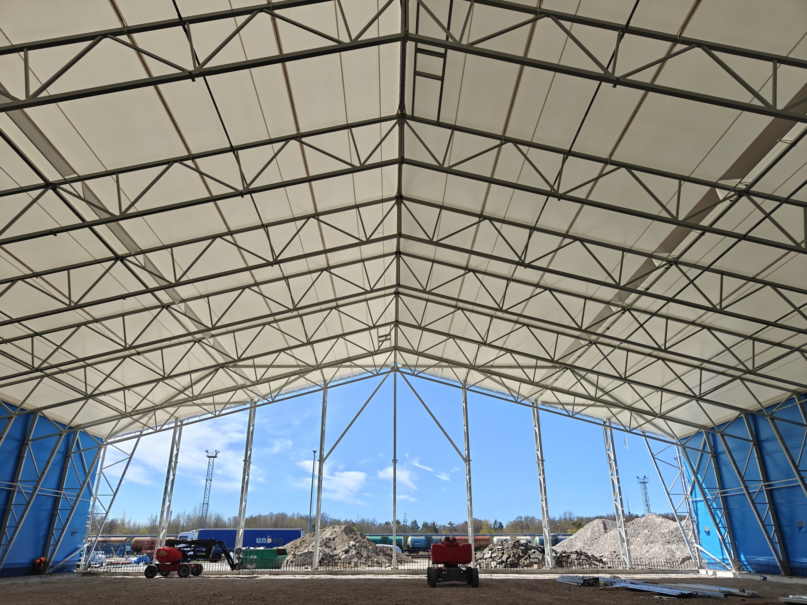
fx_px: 560
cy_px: 302
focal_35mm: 24
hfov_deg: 71.6
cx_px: 404
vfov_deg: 56.8
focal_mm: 5.59
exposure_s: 1/957
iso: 80
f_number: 1.8
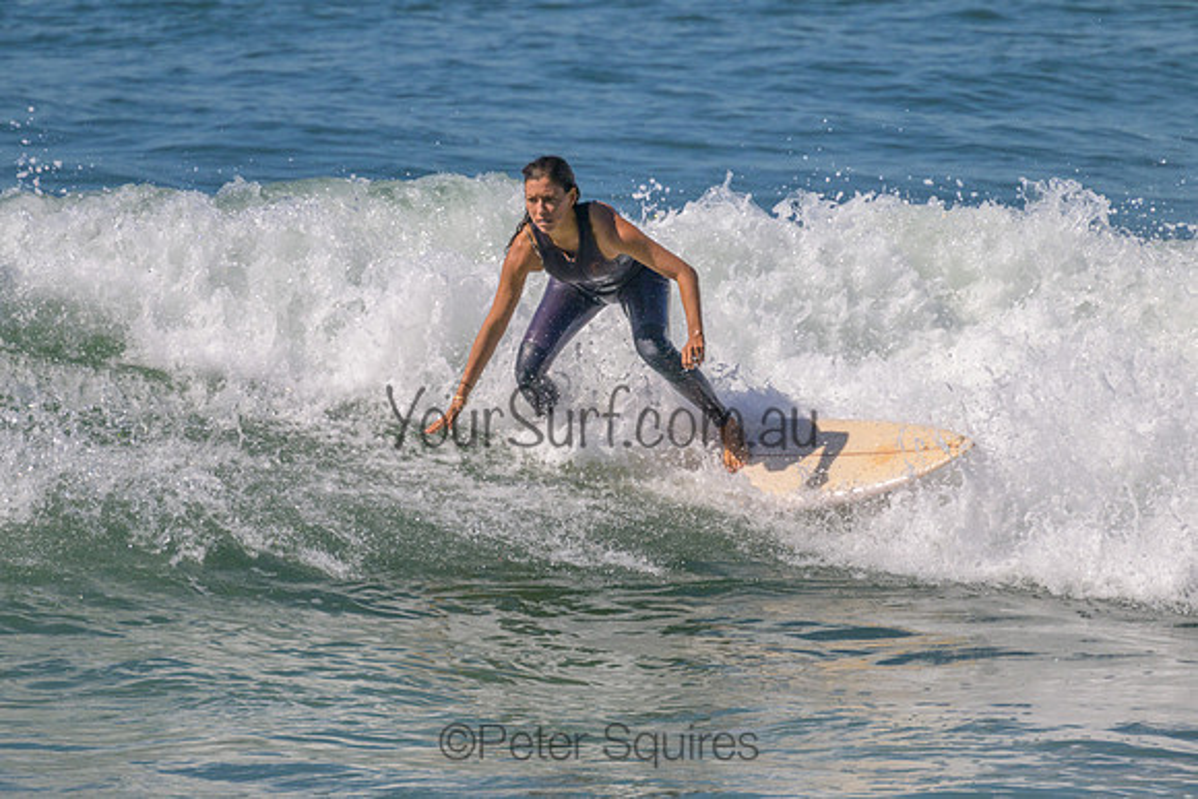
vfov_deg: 1.5
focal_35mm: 943
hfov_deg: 2.2
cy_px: 328
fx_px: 31390
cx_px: 547
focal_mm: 800
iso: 450
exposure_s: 1/2000
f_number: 11
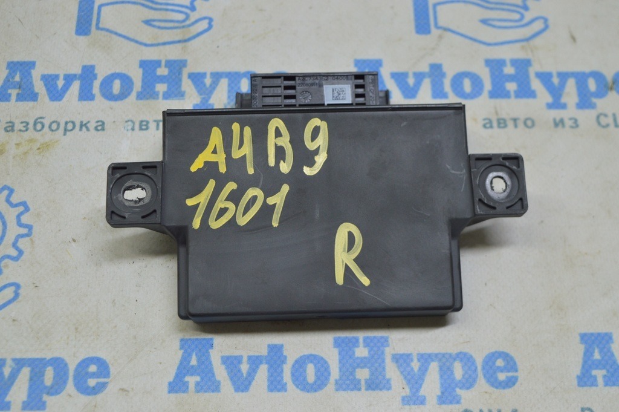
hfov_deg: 37.9
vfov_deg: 25.7
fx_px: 902
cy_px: 206
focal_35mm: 52
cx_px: 310
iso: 400
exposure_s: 1/40
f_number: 5.6
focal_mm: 35
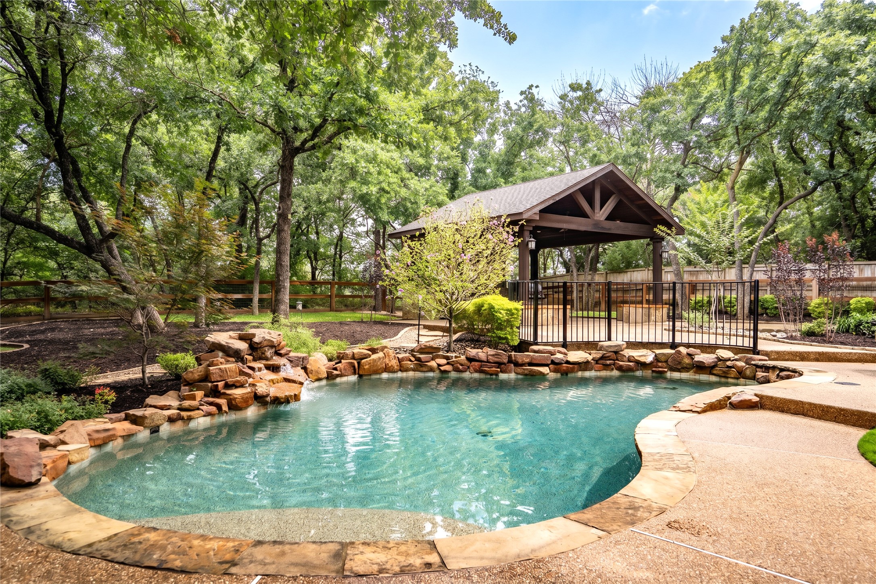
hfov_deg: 71.5
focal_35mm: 25
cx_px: 438
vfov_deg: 51.3
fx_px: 608
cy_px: 292
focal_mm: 25
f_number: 7.1
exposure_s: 1/125
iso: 400
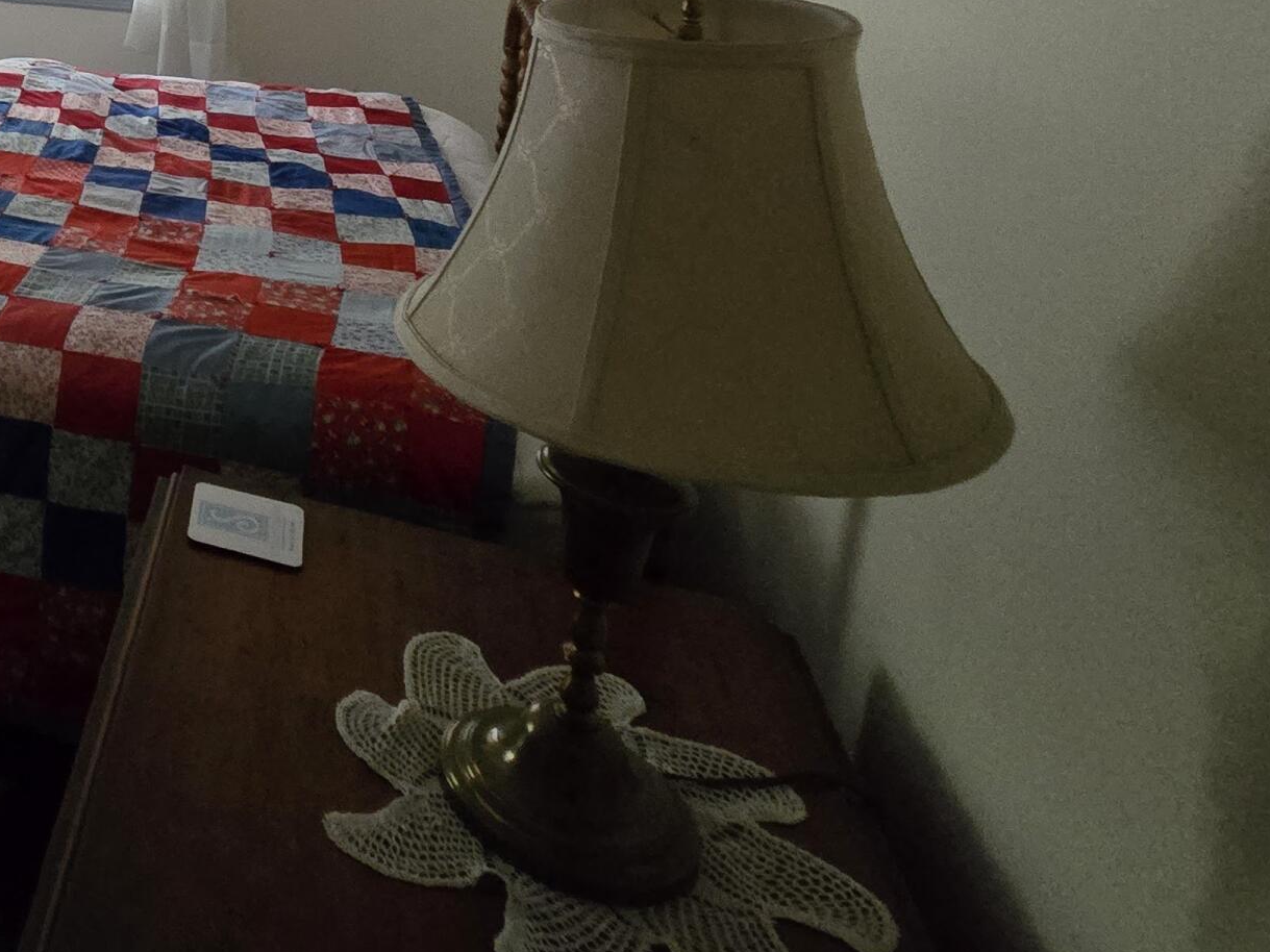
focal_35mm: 32
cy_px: -21
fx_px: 1174
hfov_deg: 39.4
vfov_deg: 38.6
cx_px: -282
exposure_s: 1/24
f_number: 2.2
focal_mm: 2.2
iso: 1250
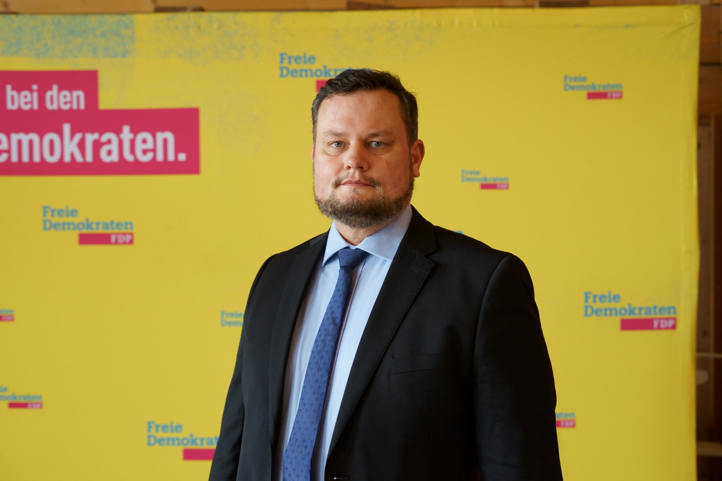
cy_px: 240
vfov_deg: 27.0
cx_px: 361
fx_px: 1003
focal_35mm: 50
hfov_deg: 39.6
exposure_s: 1/160
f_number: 3.5
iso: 1600
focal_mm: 50
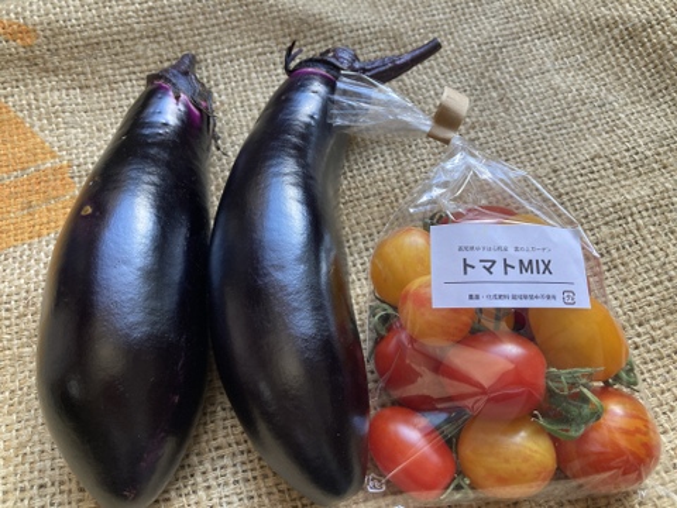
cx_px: 338
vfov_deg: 49.7
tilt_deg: -61.9
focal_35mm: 28
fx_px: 548
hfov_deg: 63.4
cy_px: 254
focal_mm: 3.99
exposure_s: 1/109
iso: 80
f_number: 1.8
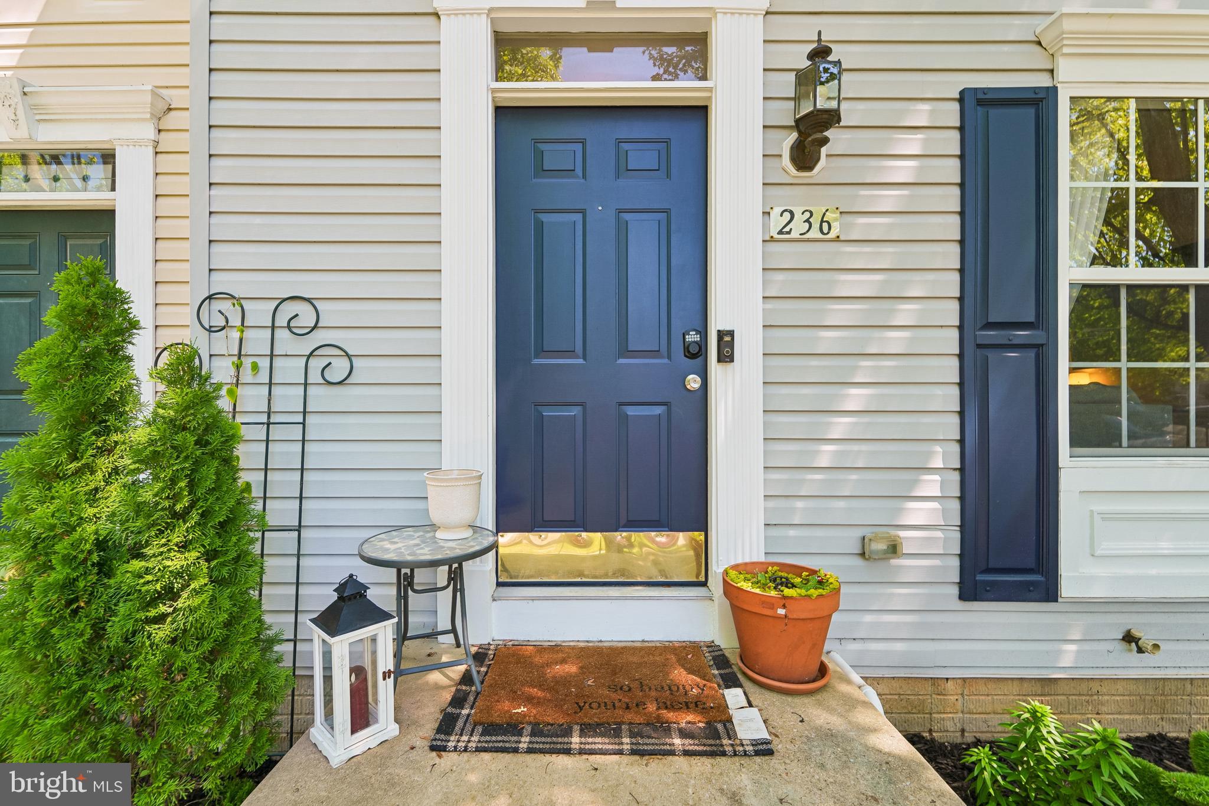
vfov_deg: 81.2
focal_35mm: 14
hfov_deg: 104.3
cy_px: 403
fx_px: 470
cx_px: 604
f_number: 8
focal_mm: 14
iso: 100
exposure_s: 1/40
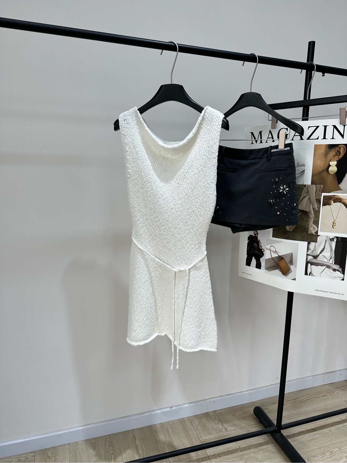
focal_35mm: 24
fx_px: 321
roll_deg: -1.3
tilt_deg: -10.0
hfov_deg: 56.8
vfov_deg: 71.6
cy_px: 232
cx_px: 174
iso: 80
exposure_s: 1/271
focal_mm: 6.86
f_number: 1.78
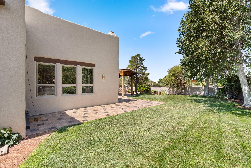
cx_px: 126
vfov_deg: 73.7
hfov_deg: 96.7
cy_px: 84
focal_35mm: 16
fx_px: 112
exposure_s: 1/160
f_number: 9
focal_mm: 16
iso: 125
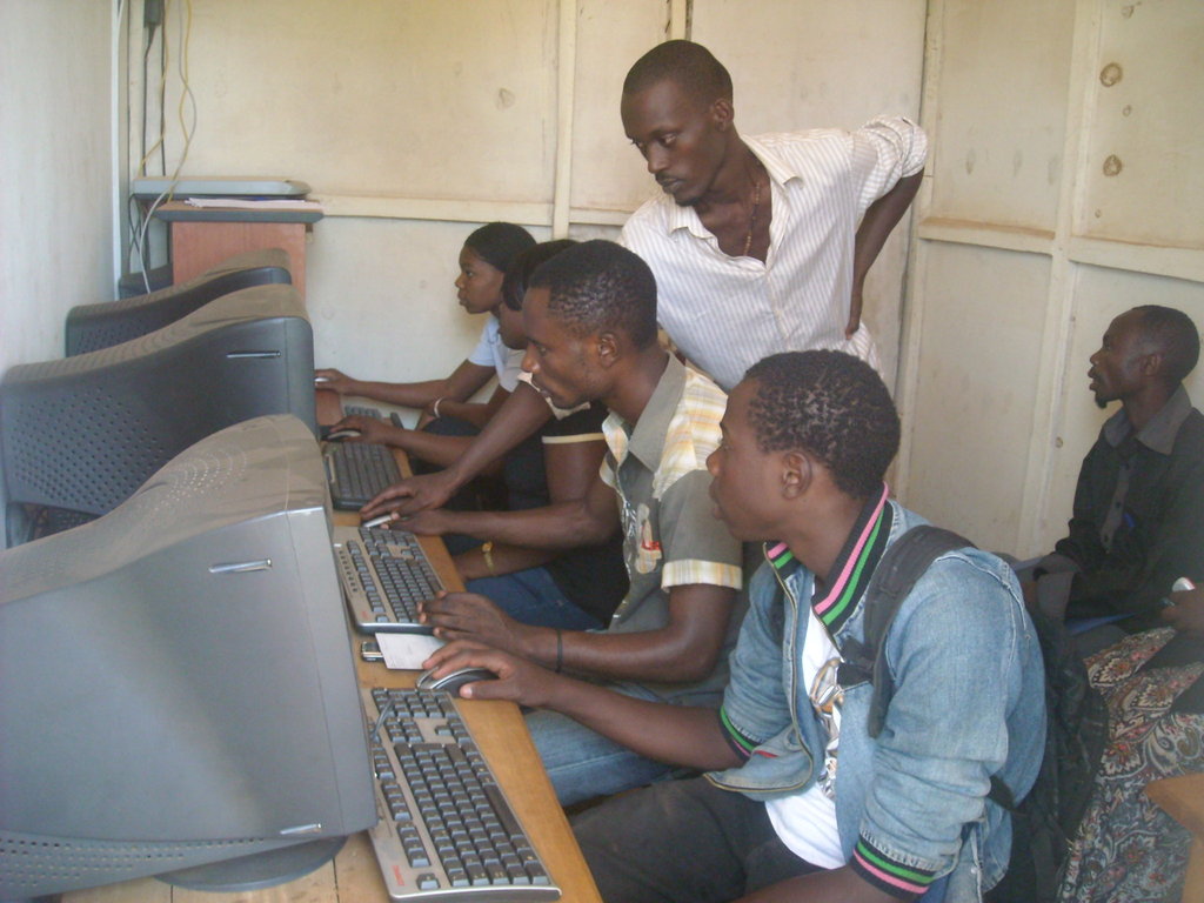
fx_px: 1217
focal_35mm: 35
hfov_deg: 52.6
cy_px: 452
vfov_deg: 40.7
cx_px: 602
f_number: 2.8
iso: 336
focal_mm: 5.7
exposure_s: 1/60
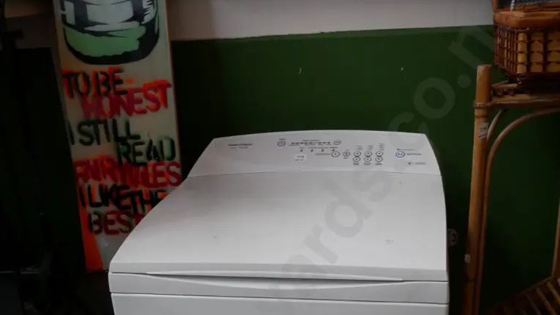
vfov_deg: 26.0
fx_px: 653
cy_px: 301
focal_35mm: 44
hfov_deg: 46.4
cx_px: 281
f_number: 4
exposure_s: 1/60
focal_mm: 15
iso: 2000
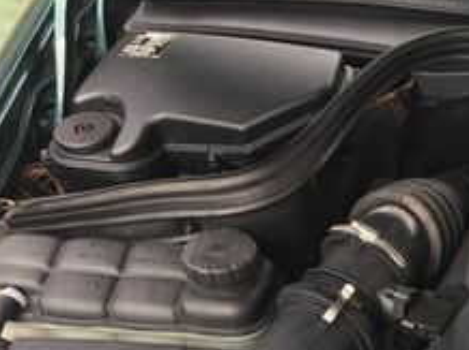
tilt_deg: -43.8
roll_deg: -2.6
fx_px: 1191
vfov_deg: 15.7
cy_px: 486
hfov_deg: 19.9
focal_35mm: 88
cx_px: 656
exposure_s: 1/100
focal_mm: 4.15
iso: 25
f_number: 2.2
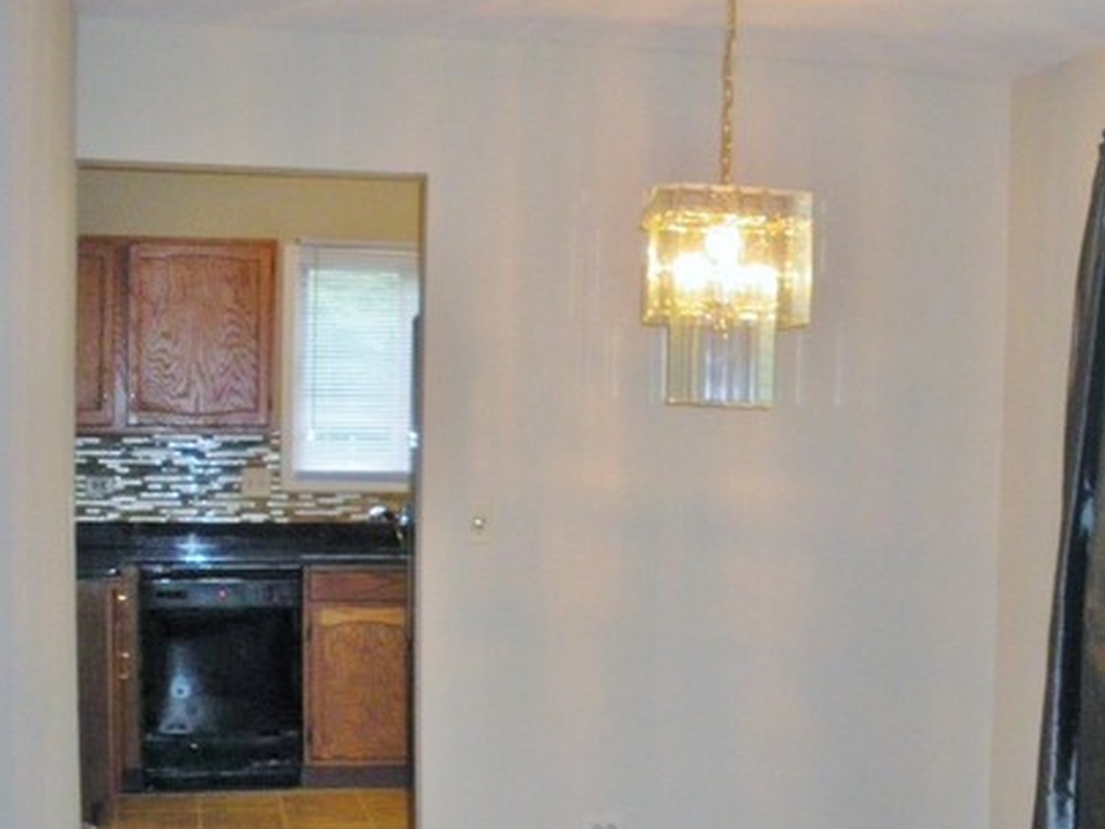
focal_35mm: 57
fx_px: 1820
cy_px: 646
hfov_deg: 33.2
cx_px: 818
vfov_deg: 25.3
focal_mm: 6.3
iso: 400
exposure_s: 1/50
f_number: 3.5
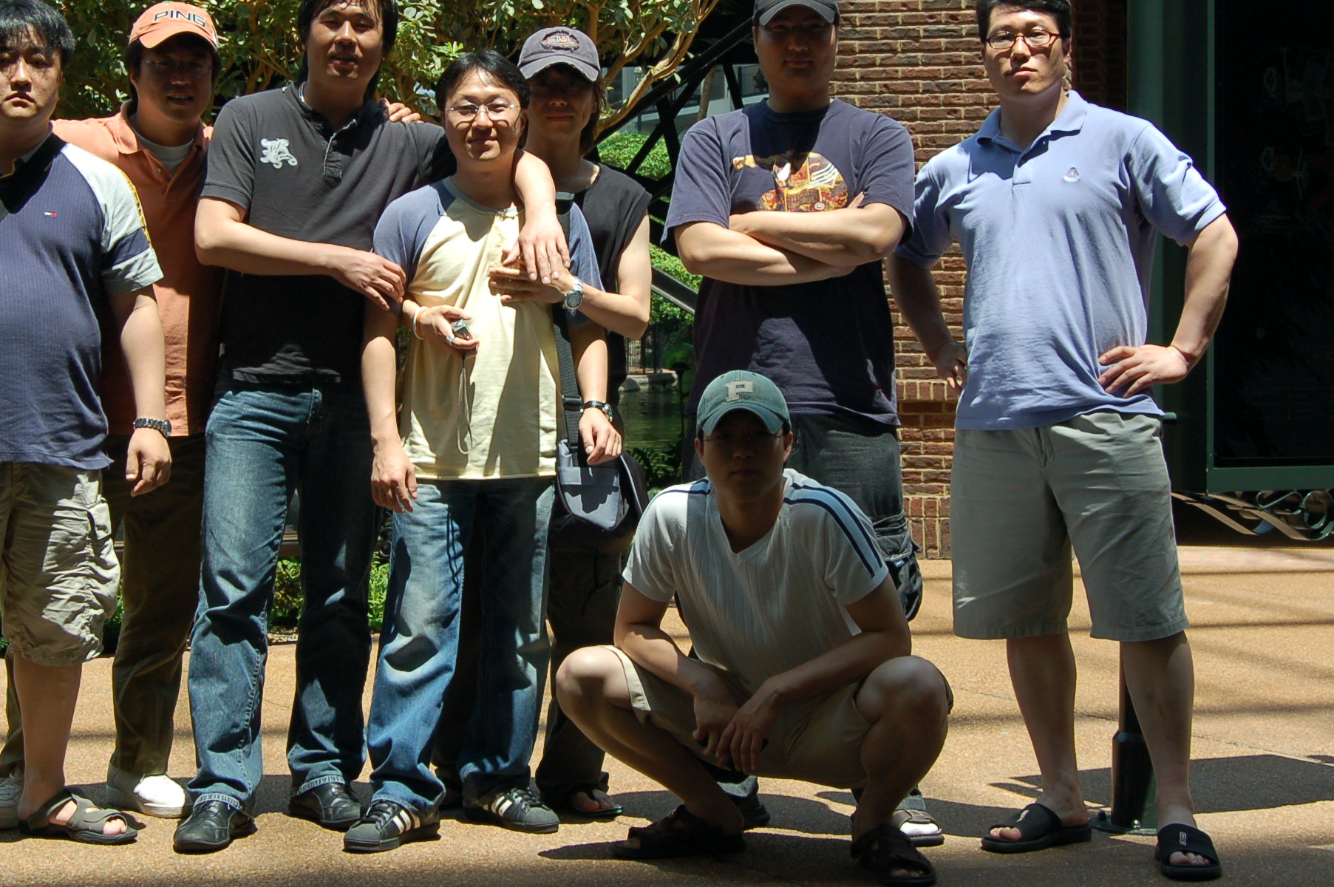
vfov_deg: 18.1
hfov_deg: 27.0
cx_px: 540
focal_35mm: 75
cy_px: 279
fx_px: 2777
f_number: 7.1
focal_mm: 30
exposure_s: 1/200
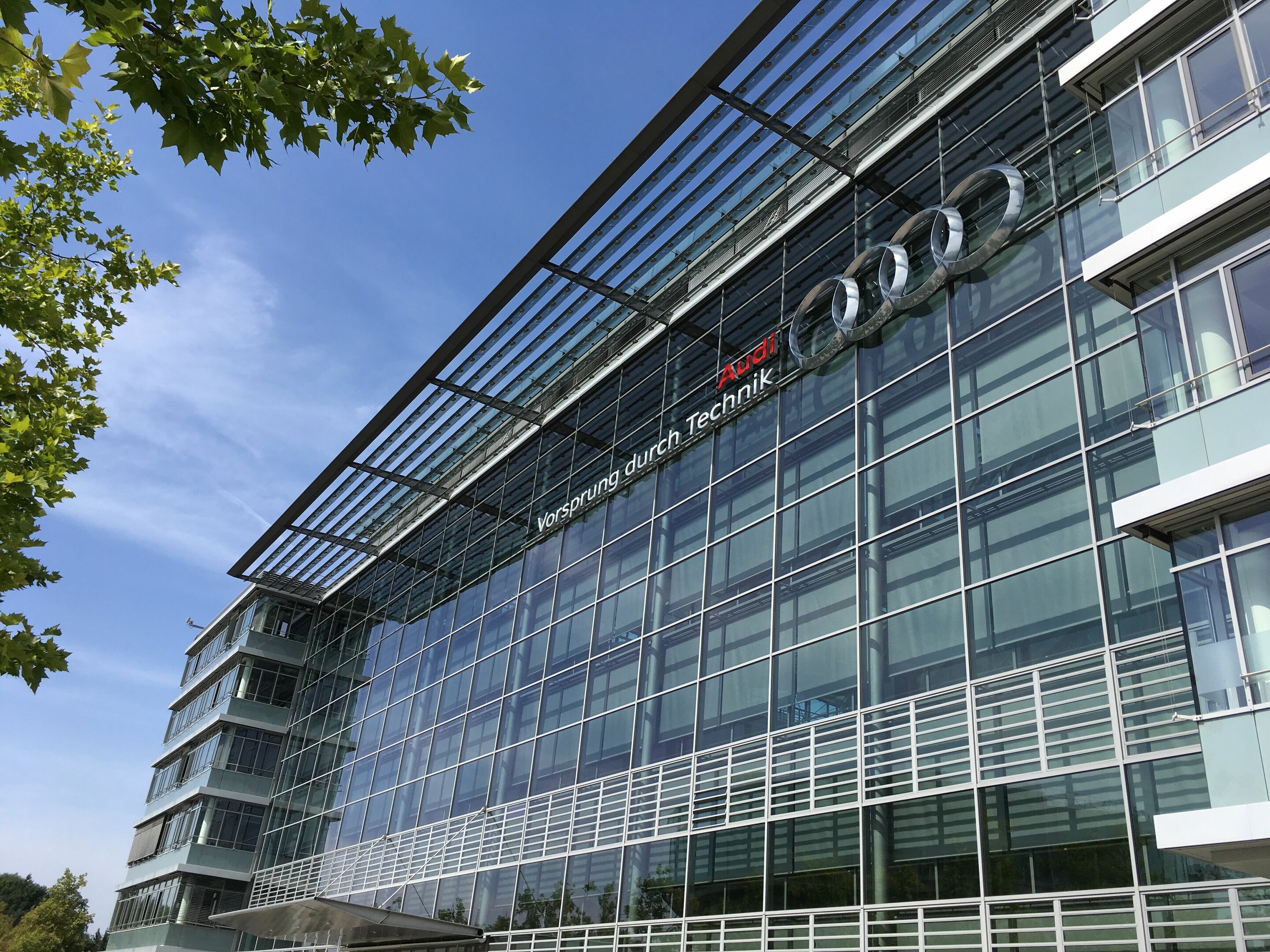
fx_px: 1064
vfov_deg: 48.2
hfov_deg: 61.7
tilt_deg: +27.9
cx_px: 635
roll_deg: -5.5
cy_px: 476
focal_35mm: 29
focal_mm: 4.15
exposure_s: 1/1425
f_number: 2.2
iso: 25
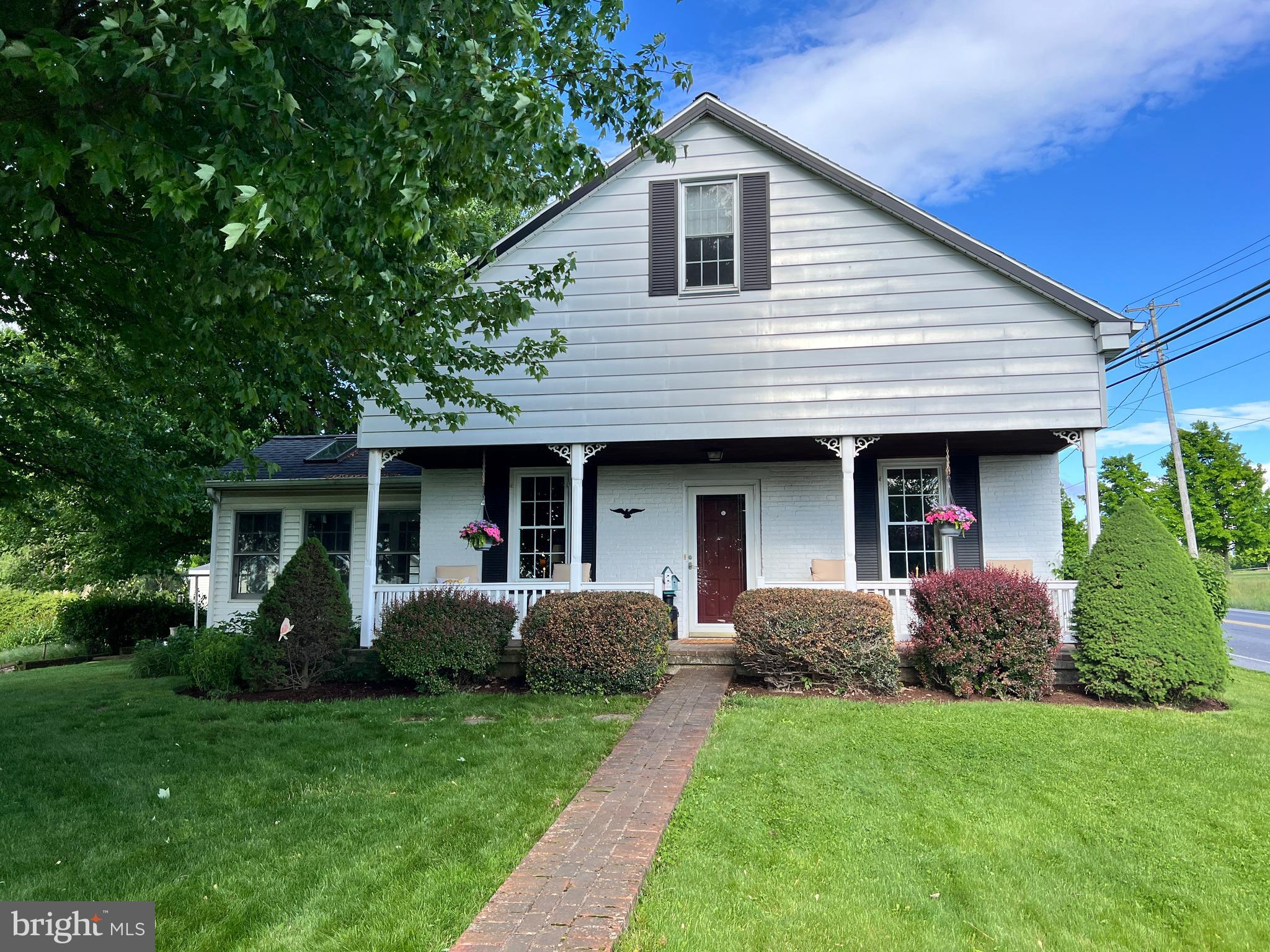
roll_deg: +0.6
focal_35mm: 26
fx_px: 954
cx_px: 635
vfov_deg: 53.1
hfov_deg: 67.3
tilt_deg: +7.8
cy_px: 476
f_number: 1.5
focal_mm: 5.7
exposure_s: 1/1511
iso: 50
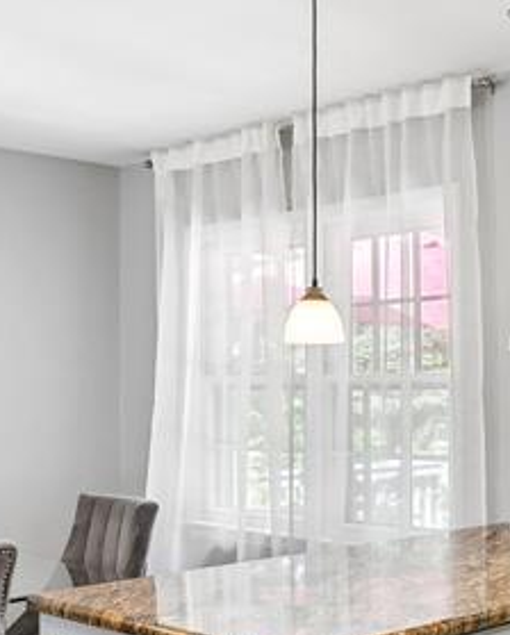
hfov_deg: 23.7
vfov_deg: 34.0
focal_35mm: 55
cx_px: 697
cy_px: 371
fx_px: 1035
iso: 320
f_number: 8
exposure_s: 1/30
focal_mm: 16
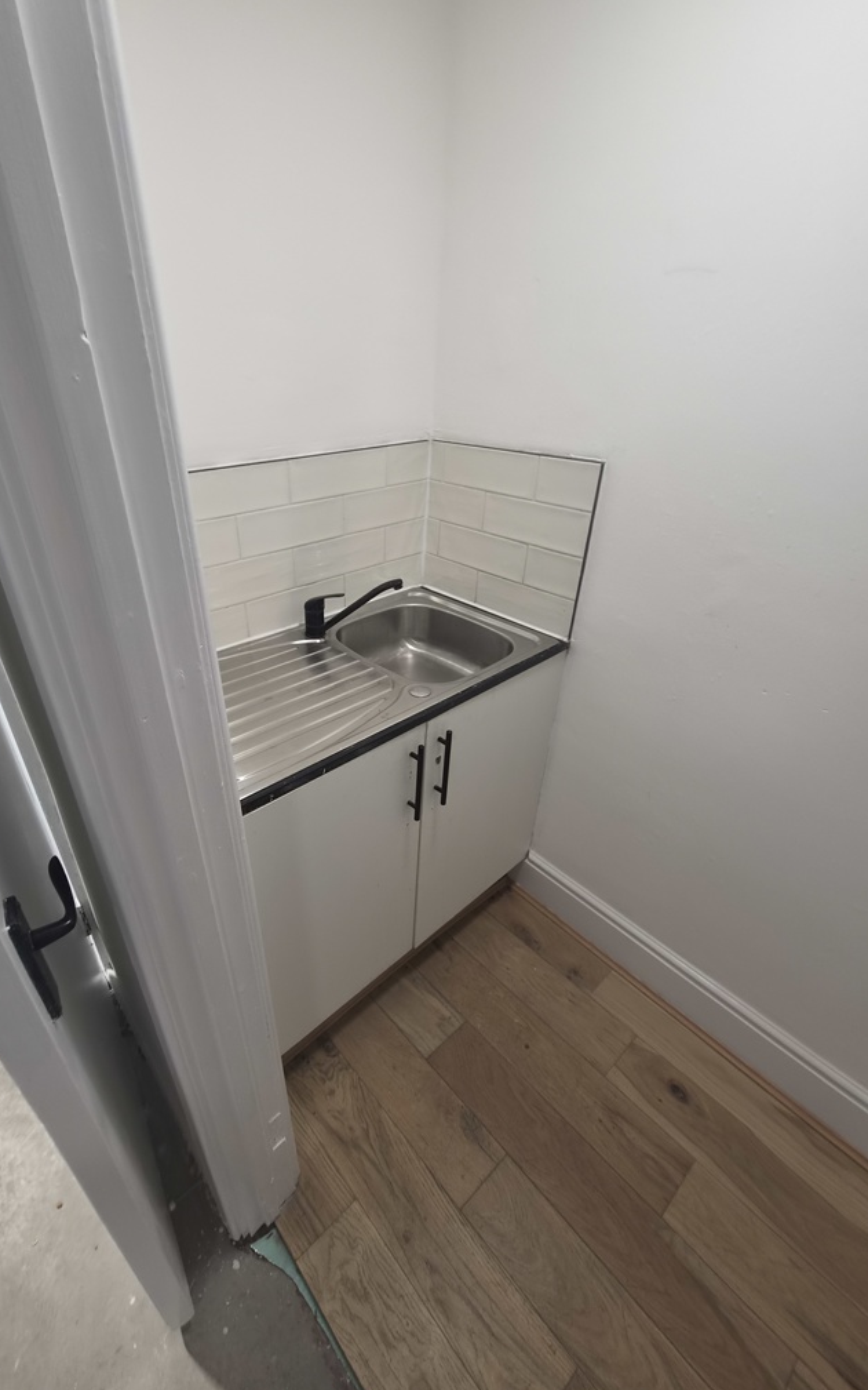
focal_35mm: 14
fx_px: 530
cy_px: 703
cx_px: 354
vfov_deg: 105.3
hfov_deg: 77.9
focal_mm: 2.2
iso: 100
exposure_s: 1/100
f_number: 2.2
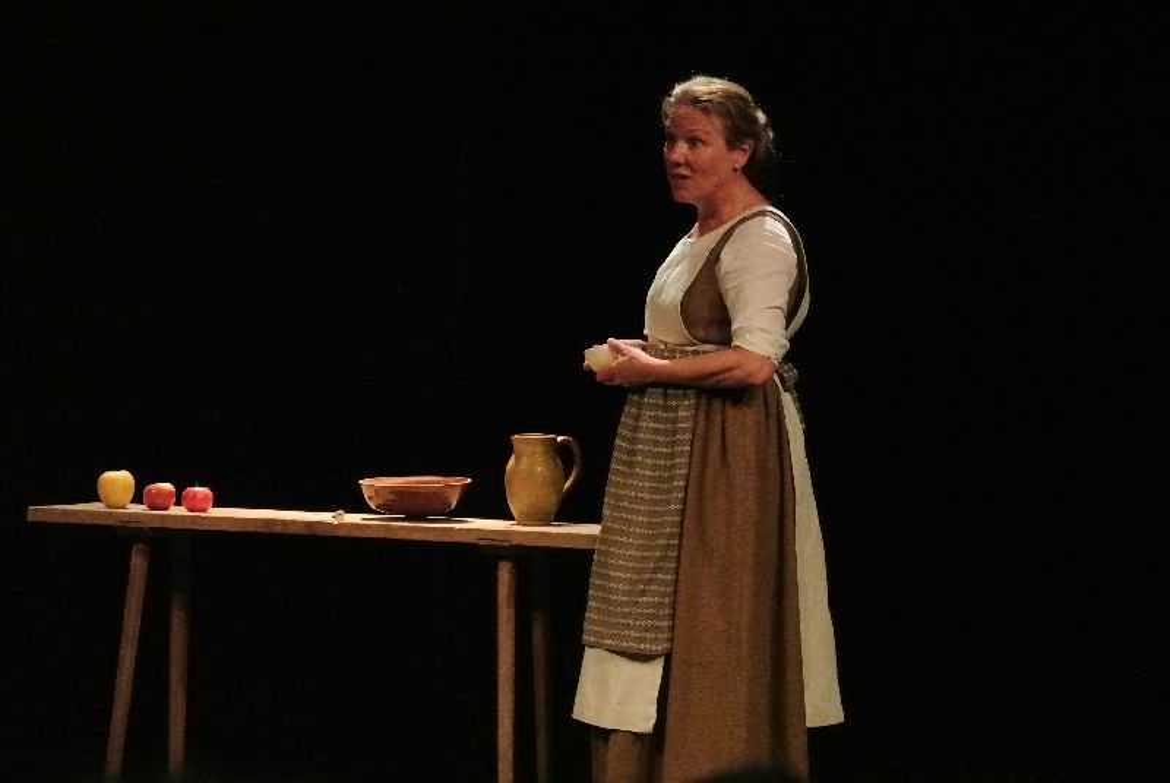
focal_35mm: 143
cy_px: 392
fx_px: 4652
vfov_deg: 9.6
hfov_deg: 14.3
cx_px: 585
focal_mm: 53.1
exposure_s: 1/100
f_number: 4.2
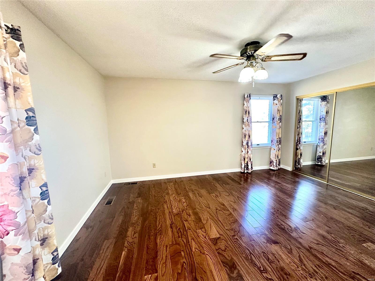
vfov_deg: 85.7
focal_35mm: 14
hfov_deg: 102.1
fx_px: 152
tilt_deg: -7.3
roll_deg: +0.8
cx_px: 188
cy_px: 140
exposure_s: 1/99
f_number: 2.2
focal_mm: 2.22
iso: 320
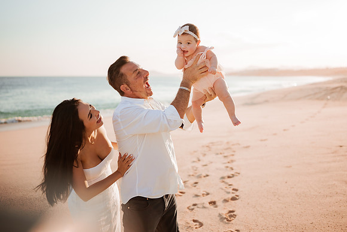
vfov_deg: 35.0
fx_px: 367
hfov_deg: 50.6
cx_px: 183
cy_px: 109
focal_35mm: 38
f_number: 1.8
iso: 100
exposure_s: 1/3200
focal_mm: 35
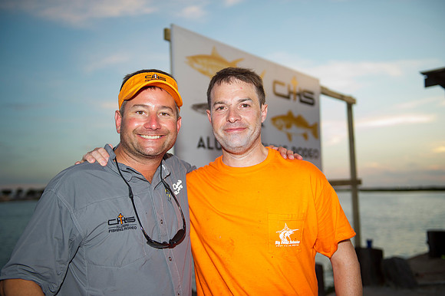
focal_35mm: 40
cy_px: 148
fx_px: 494
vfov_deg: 33.4
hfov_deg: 48.5
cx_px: 222
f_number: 2.8
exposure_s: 1/50
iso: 125
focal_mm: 40
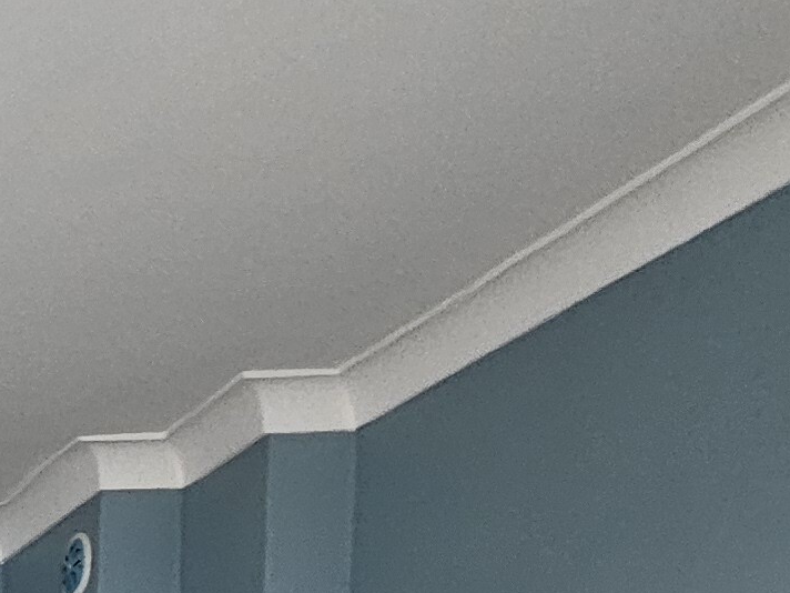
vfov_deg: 15.3
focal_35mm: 73
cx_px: -733
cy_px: 1252
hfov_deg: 18.7
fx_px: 1666
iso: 80
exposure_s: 1/50
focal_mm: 2.2
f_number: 2.2
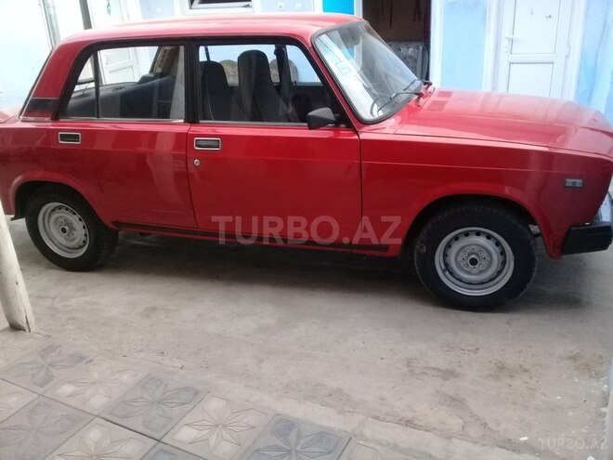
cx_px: 306
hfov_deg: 58.4
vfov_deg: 45.4
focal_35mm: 31
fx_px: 549
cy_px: 230
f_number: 2.2
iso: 160
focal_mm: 3.3
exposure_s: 1/33
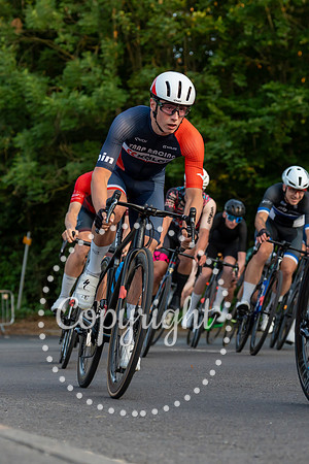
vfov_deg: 19.5
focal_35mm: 105
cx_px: 144
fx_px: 1352
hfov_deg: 13.0
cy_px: 232
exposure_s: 1/800
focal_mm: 70
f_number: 3.5
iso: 1000
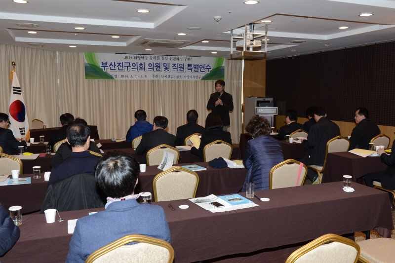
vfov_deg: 41.1
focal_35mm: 32
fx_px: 351
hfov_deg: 58.7
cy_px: 132
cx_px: 198
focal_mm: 32
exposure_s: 1/100
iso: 1600
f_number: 8
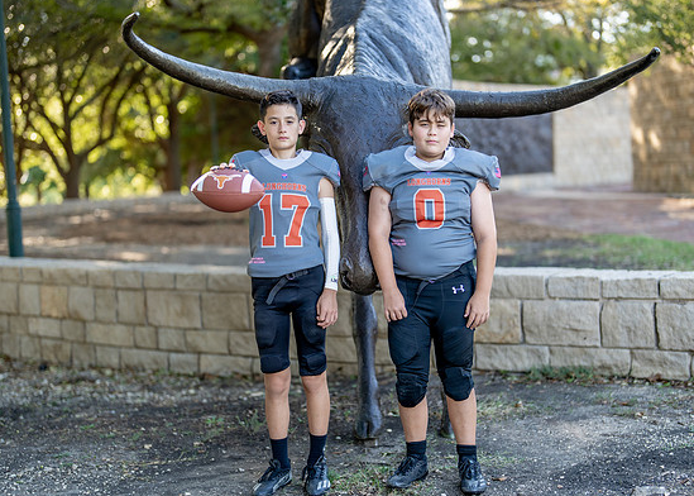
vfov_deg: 22.9
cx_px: 366
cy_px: 274
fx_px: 1222
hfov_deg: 31.7
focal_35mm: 62
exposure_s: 1/800
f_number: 1.2
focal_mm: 50
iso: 100
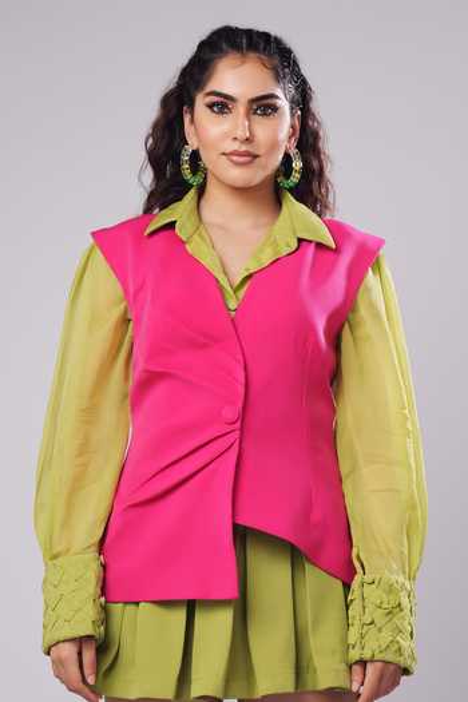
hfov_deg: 11.4
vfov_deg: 17.1
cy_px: 351
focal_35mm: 120
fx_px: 2340
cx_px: 234
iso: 100
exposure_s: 1/160
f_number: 5.6
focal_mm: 80
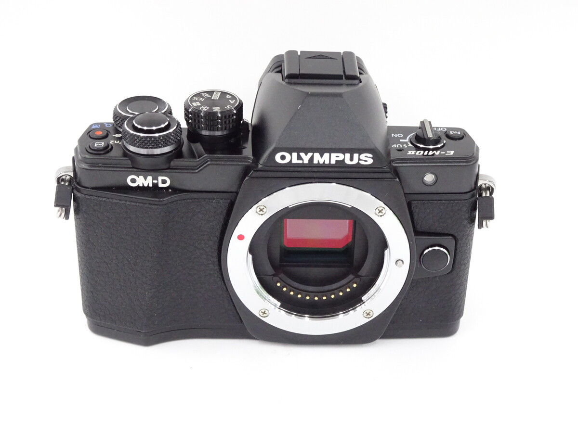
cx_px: 289
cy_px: 216
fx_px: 1069
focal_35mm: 64
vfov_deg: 22.9
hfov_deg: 30.3
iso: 1000
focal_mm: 10.95
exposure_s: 1/80
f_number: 4.5
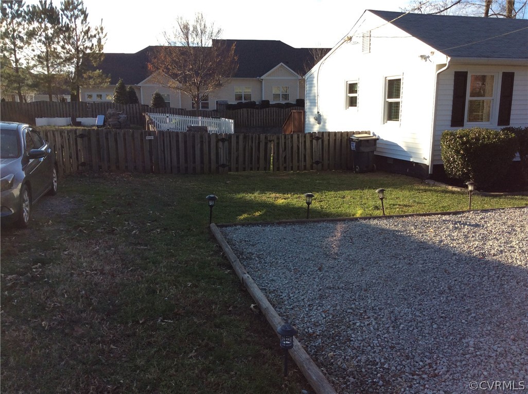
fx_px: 487
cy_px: 197
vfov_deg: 44.0
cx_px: 264
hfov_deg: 56.9
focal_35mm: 32
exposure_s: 1/622
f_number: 2.4
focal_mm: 3.3
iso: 32
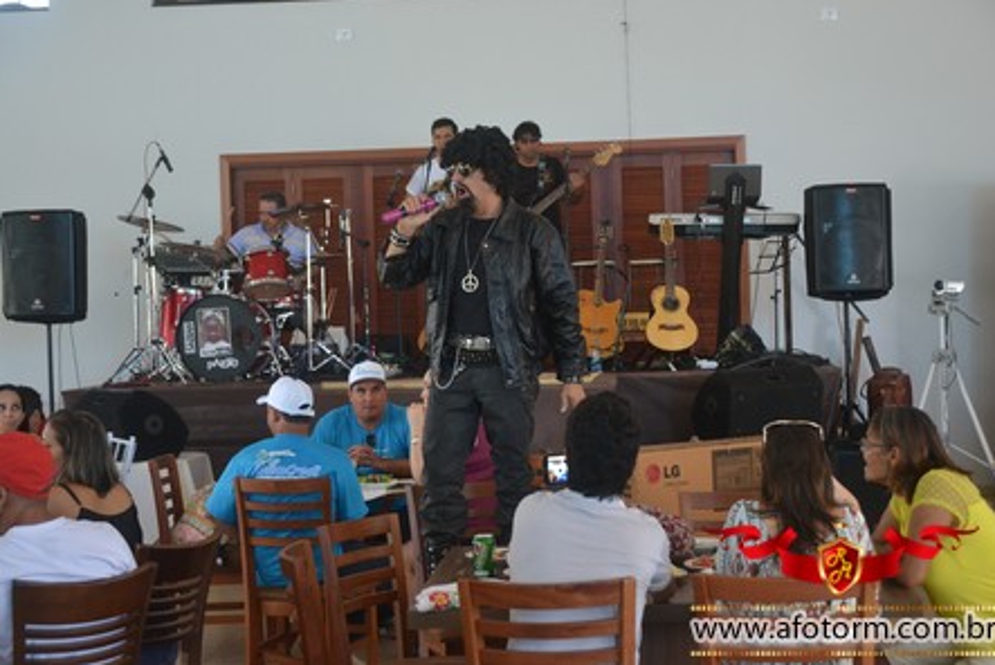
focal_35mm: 67
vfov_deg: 20.3
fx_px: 1853
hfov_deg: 30.1
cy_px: 330
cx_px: 503
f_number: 4.5
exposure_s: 1/60
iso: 1400
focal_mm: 44
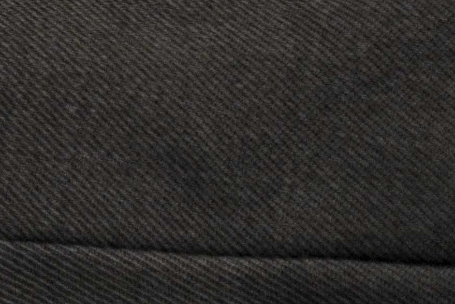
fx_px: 7052
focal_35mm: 558
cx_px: -1290
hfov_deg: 3.5
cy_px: 18
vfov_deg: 2.5
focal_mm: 70
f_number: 4.5
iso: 250
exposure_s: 1/250
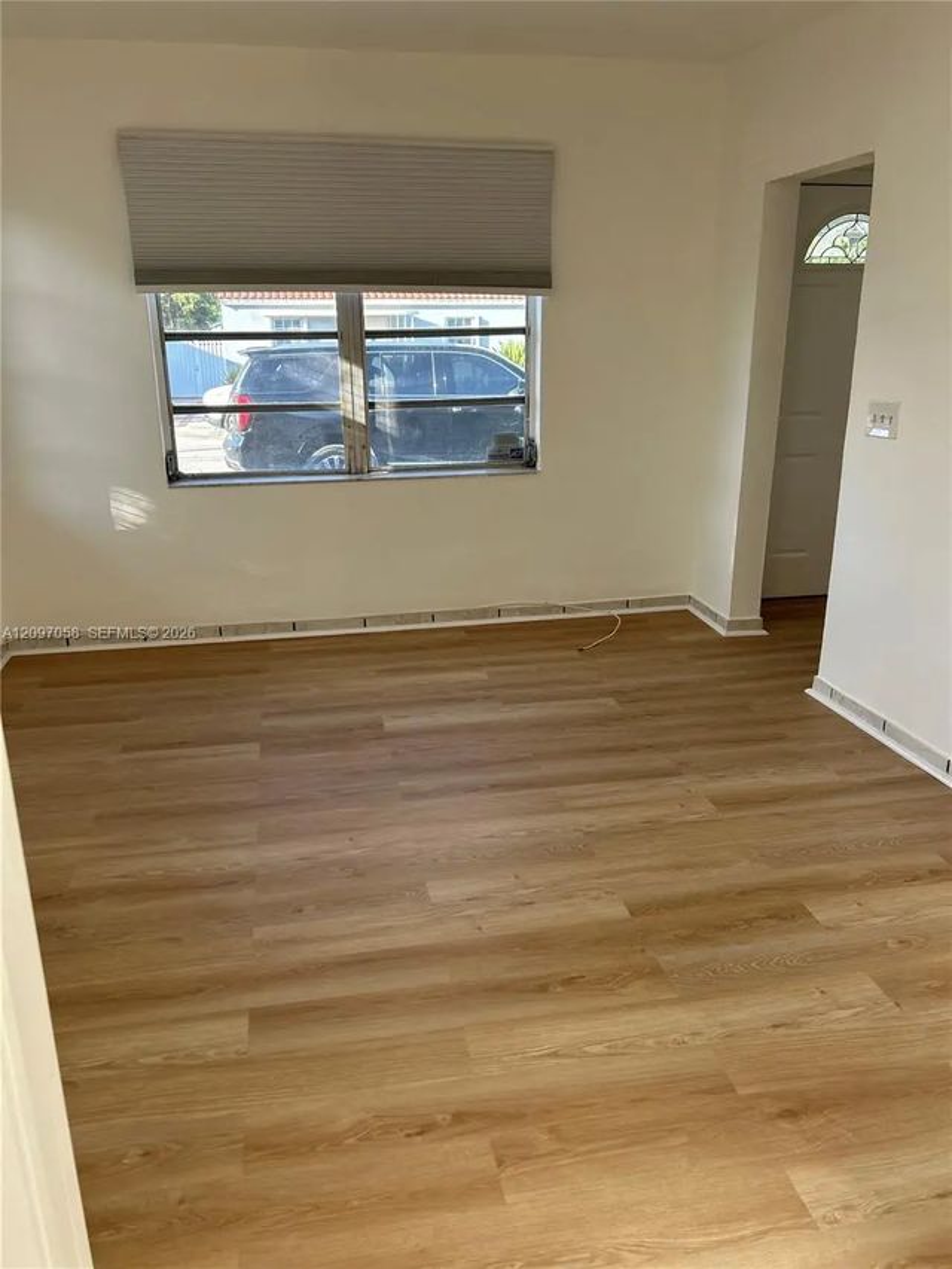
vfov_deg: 67.3
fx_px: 953
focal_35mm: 26
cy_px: 634
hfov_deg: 53.1
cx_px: 476
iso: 50
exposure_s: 1/258
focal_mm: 5.7
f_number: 1.5
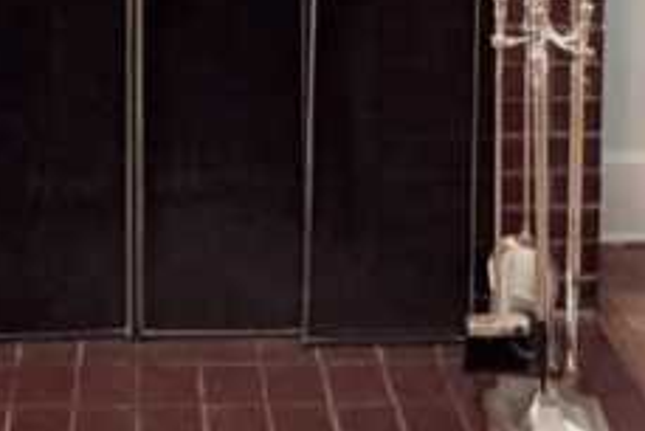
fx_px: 1165
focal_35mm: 65
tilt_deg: -3.0
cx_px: 158
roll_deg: -0.2
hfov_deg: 30.4
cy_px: -332
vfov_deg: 17.3
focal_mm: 2.22
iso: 320
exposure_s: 1/60
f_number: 2.2
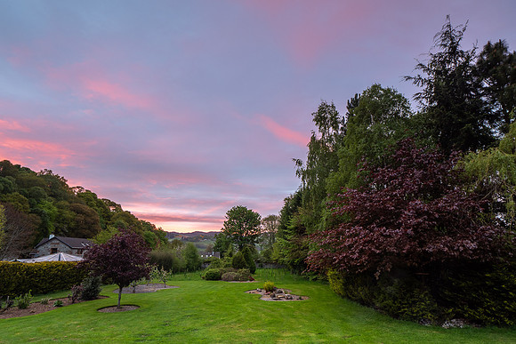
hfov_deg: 87.7
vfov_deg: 65.1
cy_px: 194
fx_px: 268
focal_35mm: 19
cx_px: 258
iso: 200
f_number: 7.1
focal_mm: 9
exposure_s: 1.3
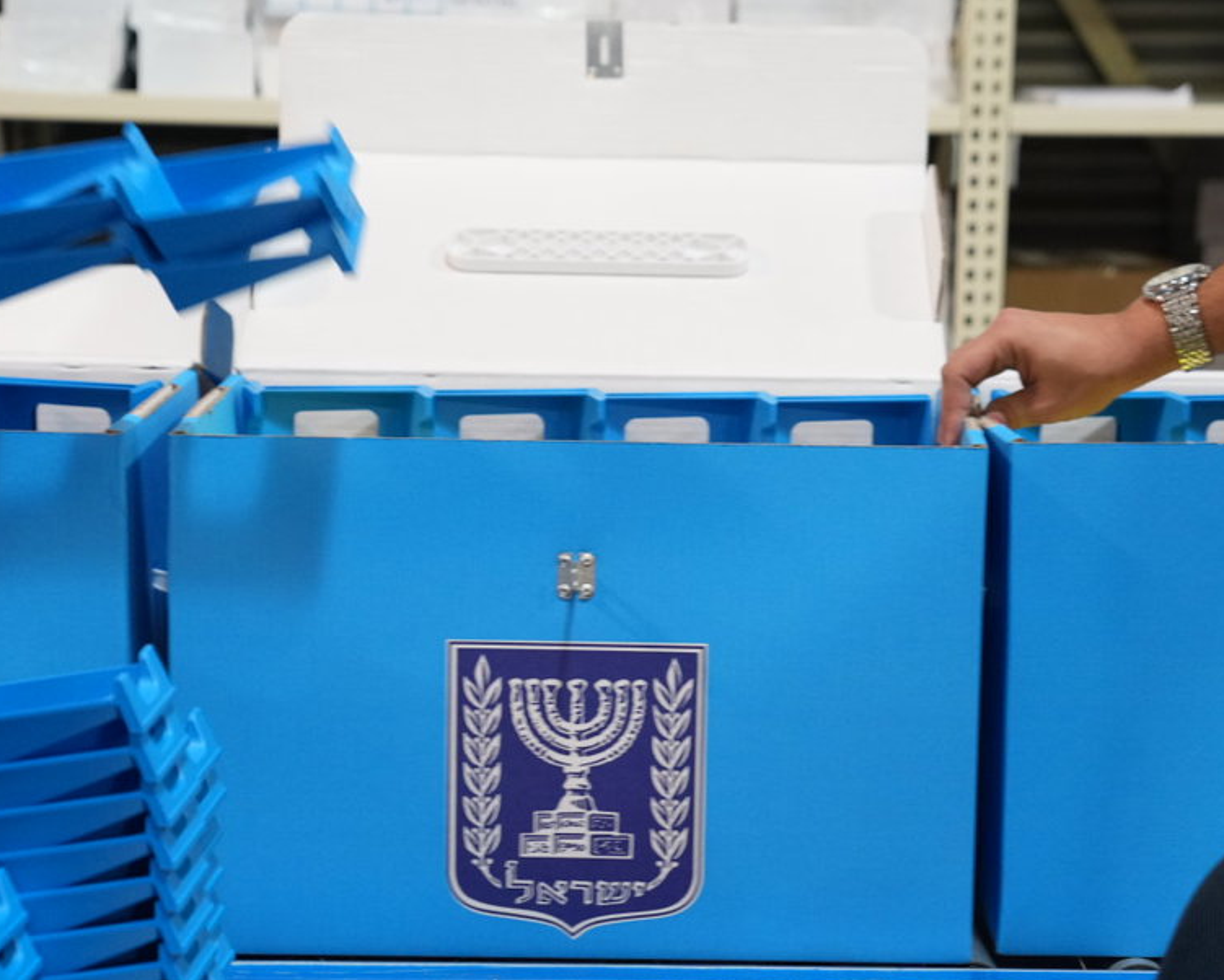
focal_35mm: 105
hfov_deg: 18.3
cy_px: 747
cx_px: 702
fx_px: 3804
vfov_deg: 14.6
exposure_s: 1/125
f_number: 3.2
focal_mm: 60
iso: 2500
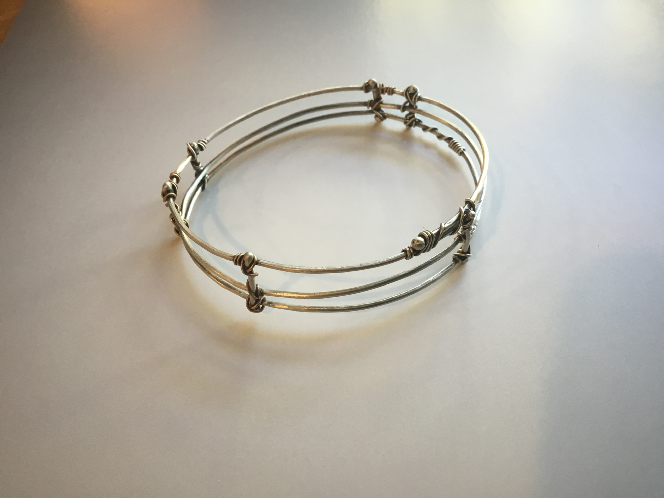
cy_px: 249
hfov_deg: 58.4
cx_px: 332
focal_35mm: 31
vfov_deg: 45.4
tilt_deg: -53.4
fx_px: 595
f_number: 2.4
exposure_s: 1/30
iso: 50
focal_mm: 3.3
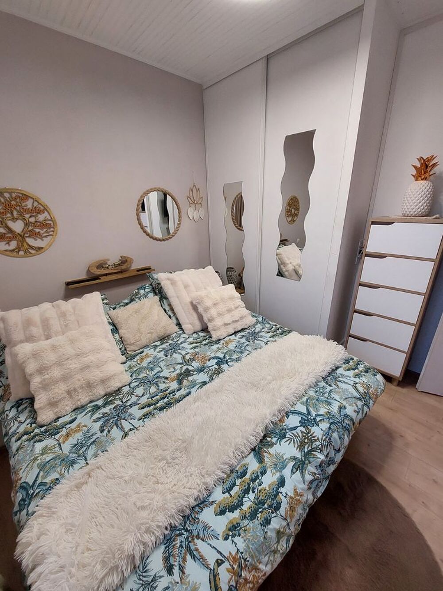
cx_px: 222
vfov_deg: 106.2
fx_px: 222
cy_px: 296
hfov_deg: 89.9
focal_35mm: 13
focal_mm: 1.74
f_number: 2.2
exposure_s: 1/50
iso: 125
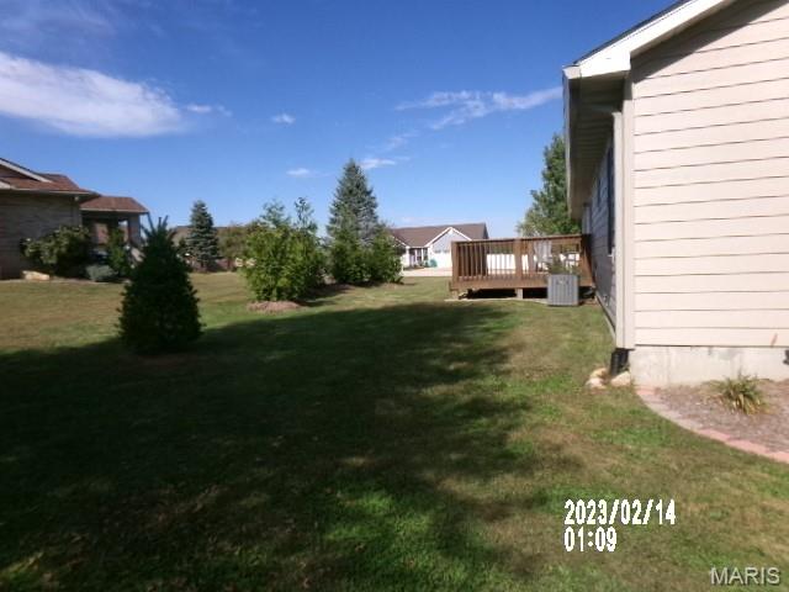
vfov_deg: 56.8
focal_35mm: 24
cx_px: 394
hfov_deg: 71.6
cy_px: 296
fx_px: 547
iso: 100
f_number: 11.07
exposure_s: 1/120
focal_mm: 4.3
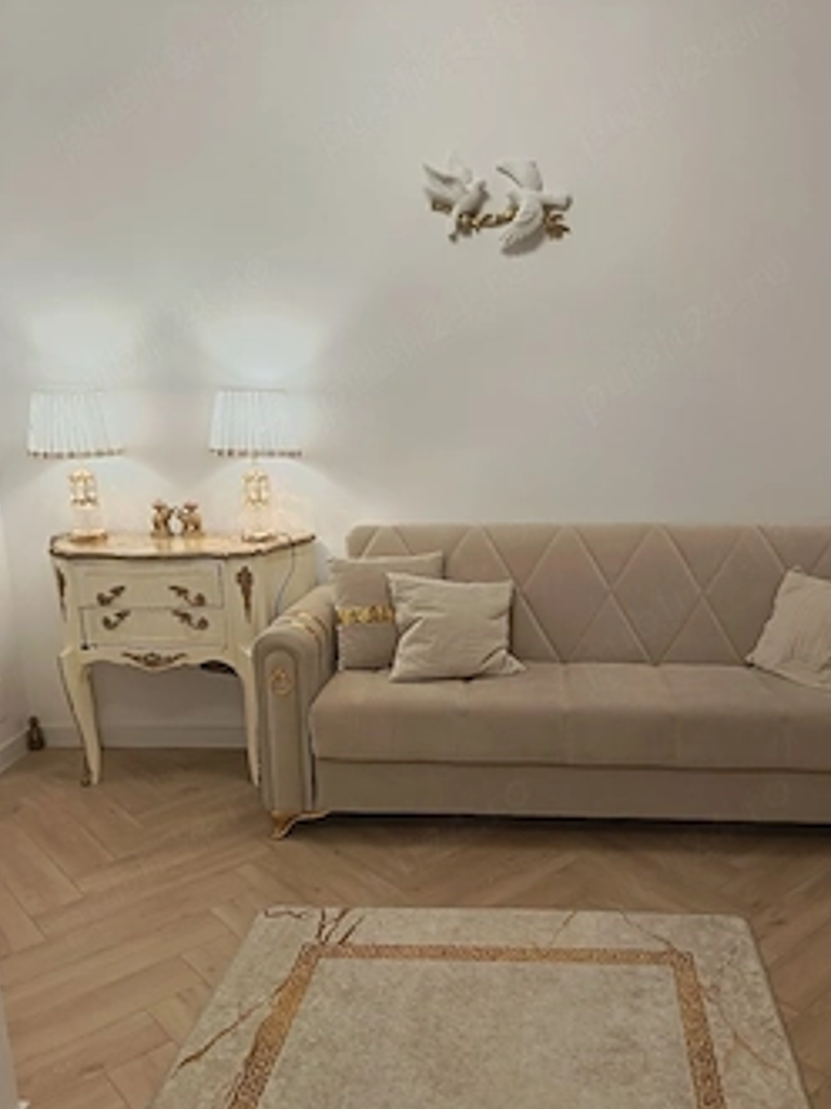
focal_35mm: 29
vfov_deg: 61.4
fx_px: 929
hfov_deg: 48.0
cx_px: 489
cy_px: 637
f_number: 1.75
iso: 488
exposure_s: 1/50
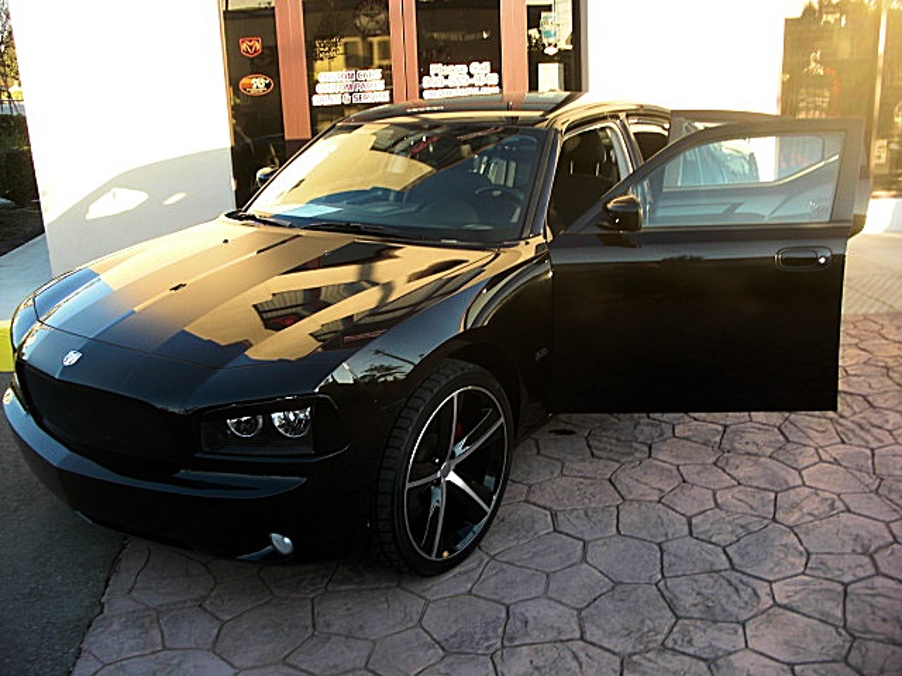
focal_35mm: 36
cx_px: 451
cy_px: 338
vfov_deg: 39.7
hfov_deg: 51.4
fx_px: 938
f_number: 2.8
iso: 50
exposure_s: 1/80
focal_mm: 6.3
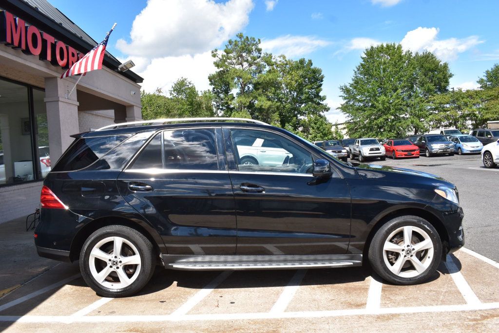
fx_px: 416
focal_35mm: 30
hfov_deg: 61.9
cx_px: 250
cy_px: 166
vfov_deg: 43.6
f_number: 11
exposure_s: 1/400
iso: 400
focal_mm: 20
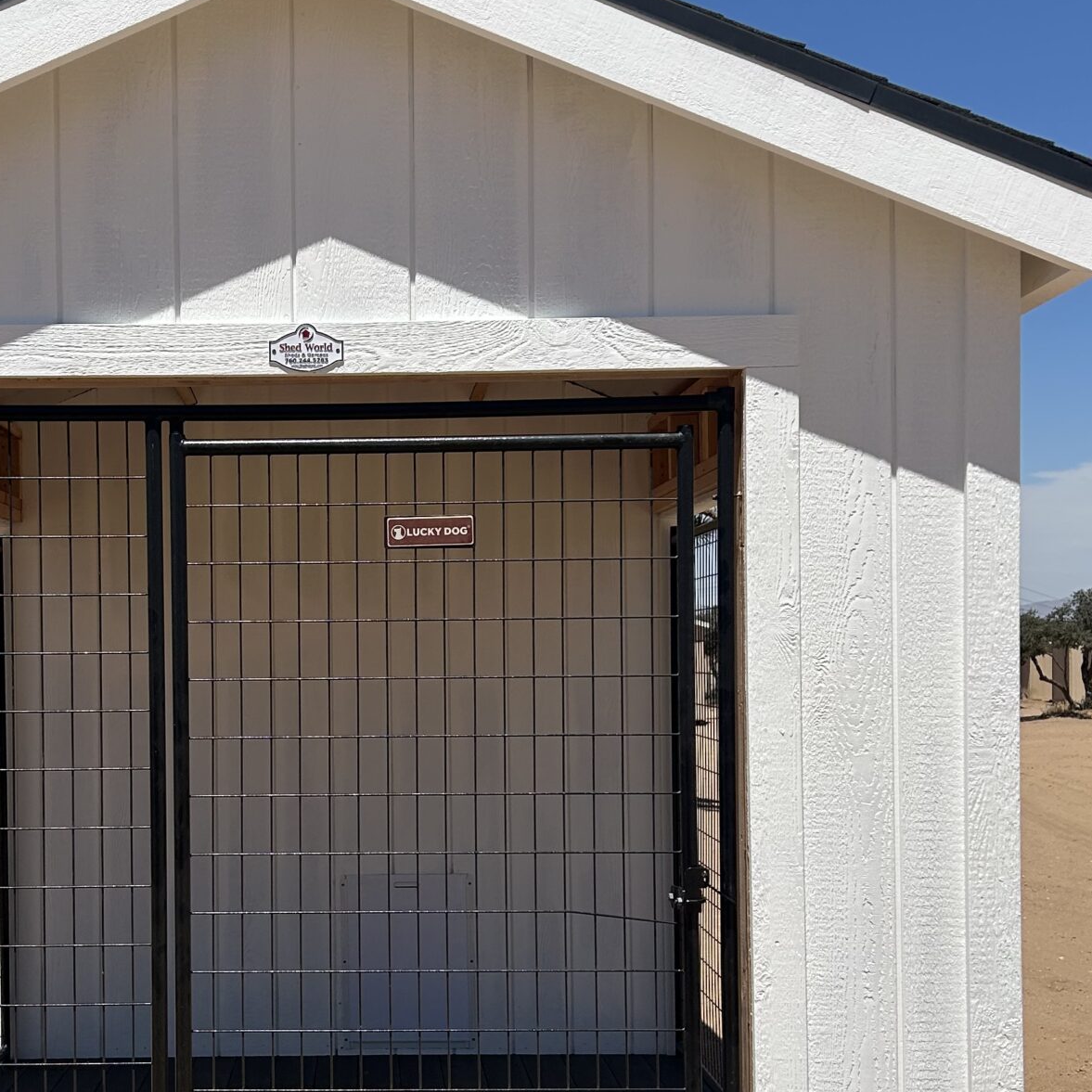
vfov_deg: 34.0
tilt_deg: -1.4
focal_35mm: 50
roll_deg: +1.3
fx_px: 1785
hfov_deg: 33.6
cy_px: 632
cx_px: 334
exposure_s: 1/6993
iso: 50
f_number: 1.5
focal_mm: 5.7
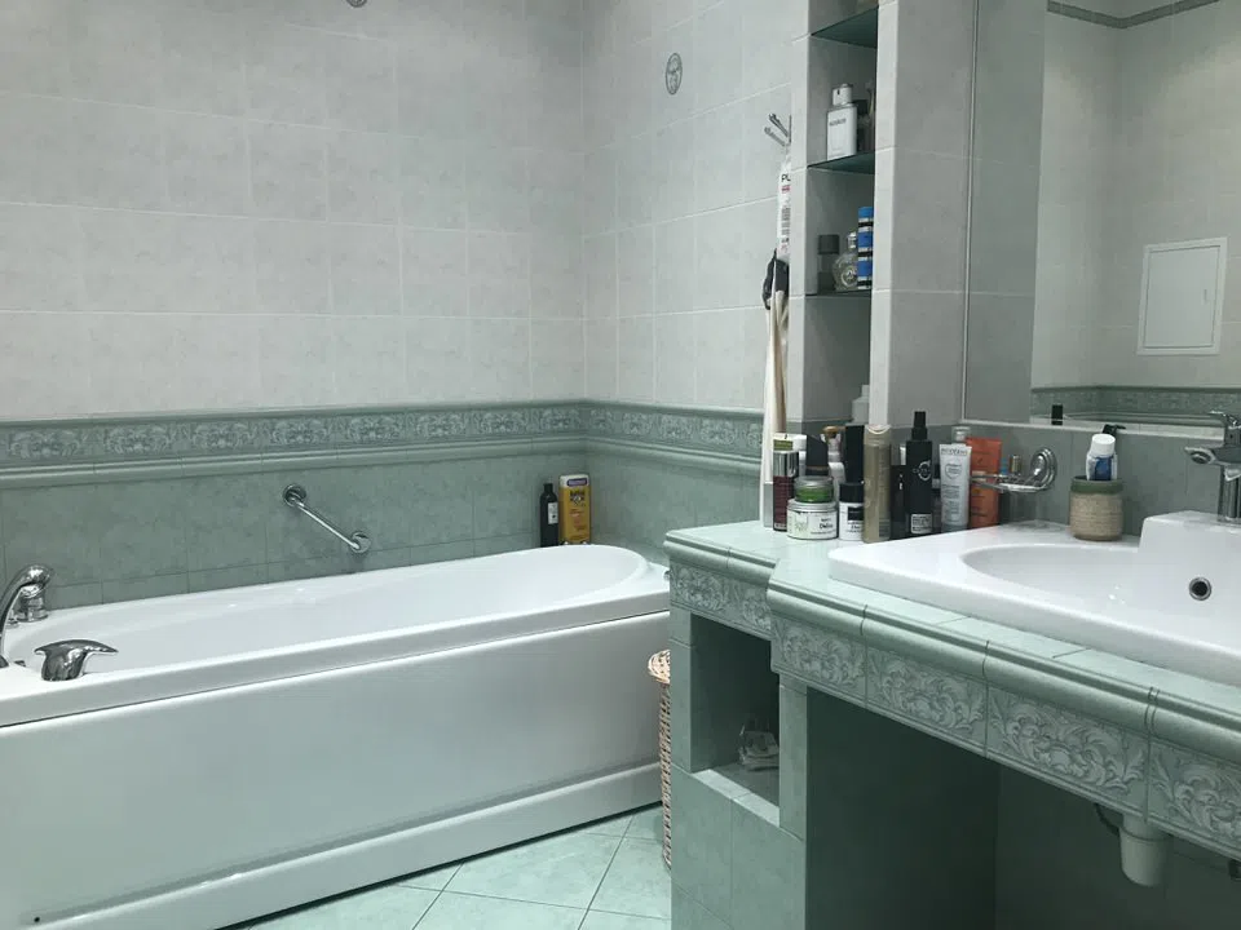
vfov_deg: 49.7
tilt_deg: -5.6
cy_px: 465
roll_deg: +1.8
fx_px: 1004
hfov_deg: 63.4
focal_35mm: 28
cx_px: 620
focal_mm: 3.99
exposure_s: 1/25
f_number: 1.8
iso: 40
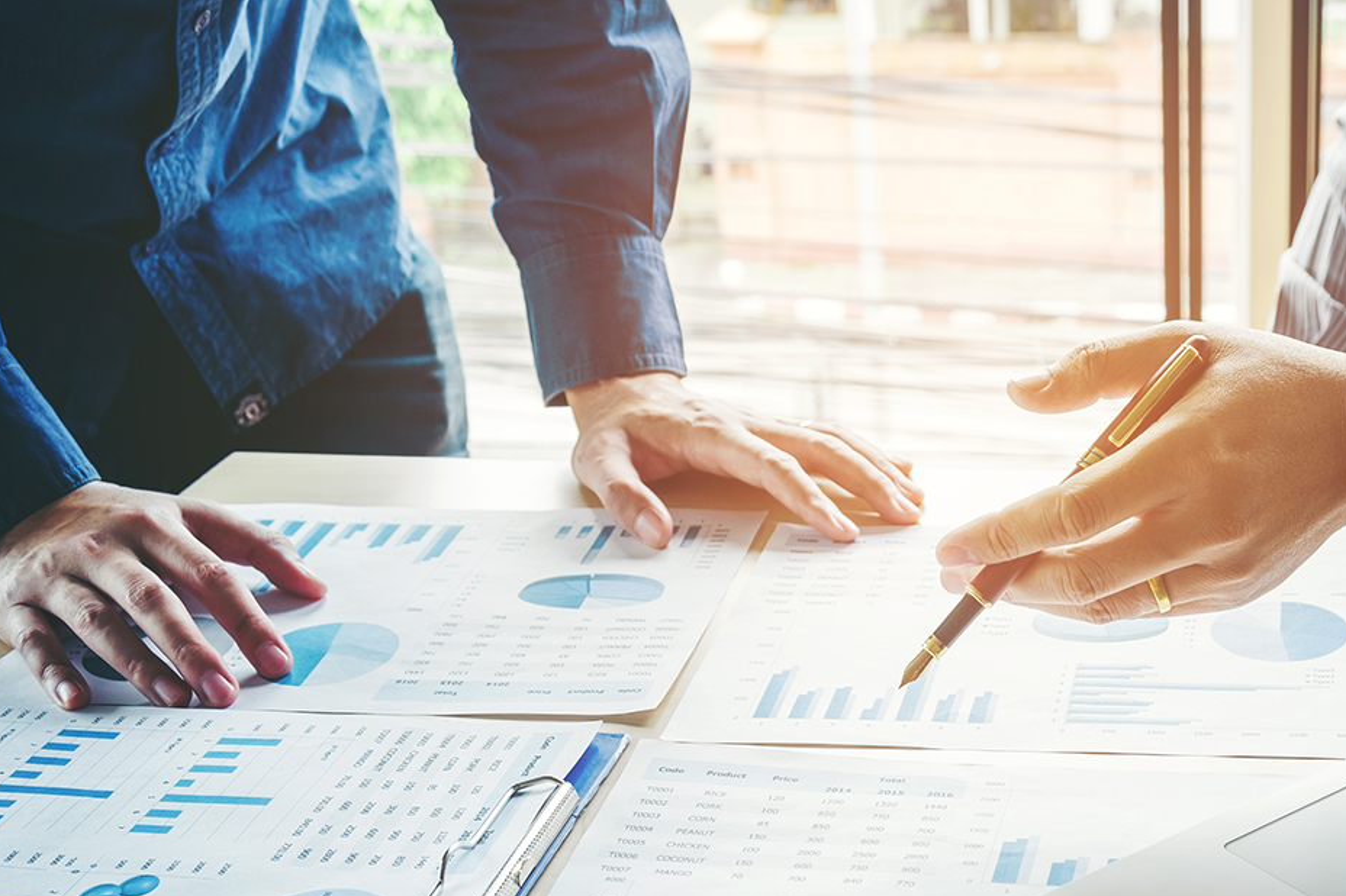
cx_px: 973
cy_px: 696
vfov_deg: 23.9
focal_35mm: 56
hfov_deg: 35.0
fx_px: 2093
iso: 200
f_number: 4.5
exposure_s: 1/60
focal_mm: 24.3
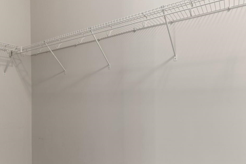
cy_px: 97
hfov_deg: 68.4
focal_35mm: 26
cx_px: 94
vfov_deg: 49.3
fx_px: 178
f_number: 4.5
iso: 100
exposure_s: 1/5
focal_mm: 10
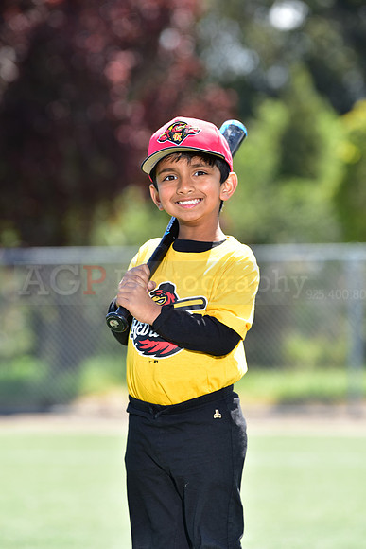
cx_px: 183
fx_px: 3048
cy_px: 274
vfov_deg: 10.3
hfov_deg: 6.9
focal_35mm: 200
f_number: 4.5
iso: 80
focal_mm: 200
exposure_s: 1/200
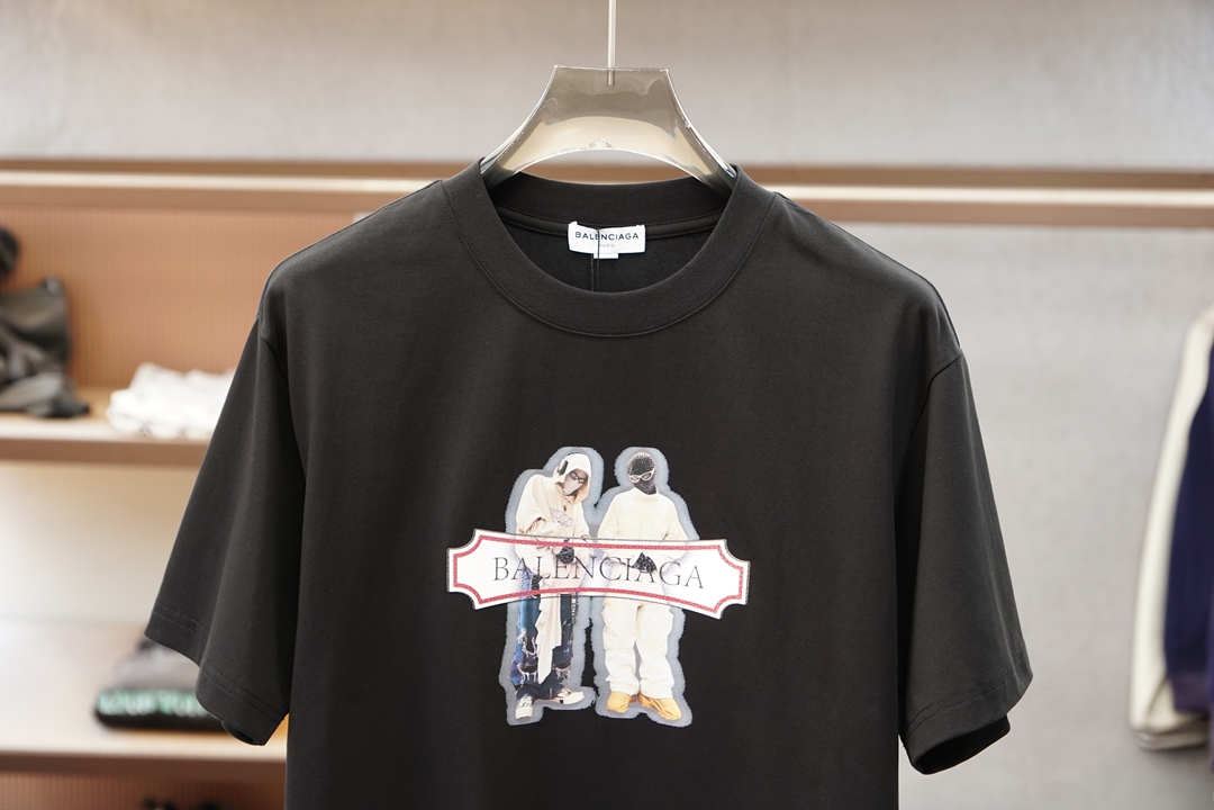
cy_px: 405
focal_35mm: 74
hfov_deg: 27.5
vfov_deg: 18.5
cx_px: 607
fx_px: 2478
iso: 640
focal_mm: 49
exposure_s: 1/125
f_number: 3.5
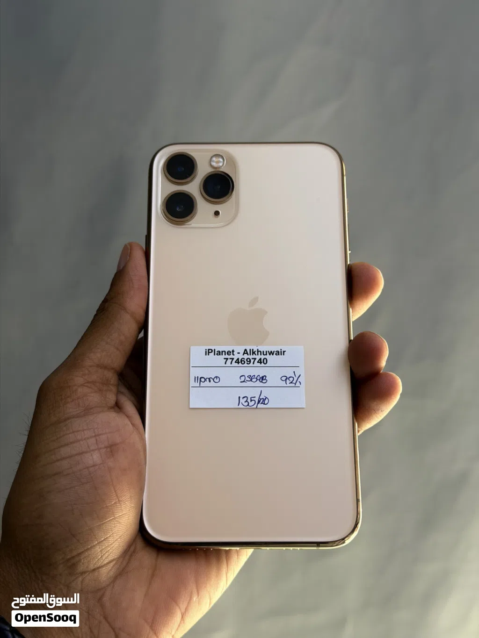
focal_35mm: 48
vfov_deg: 39.7
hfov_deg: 30.3
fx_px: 885
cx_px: 240
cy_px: 319
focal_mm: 6.76
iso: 100
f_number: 1.78
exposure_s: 1/107
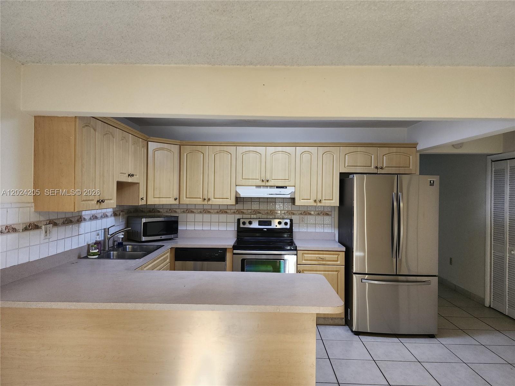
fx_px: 342
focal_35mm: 23
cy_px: 193
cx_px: 258
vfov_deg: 58.9
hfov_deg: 73.9
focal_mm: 6.4
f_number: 1.8
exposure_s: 1/120
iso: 200
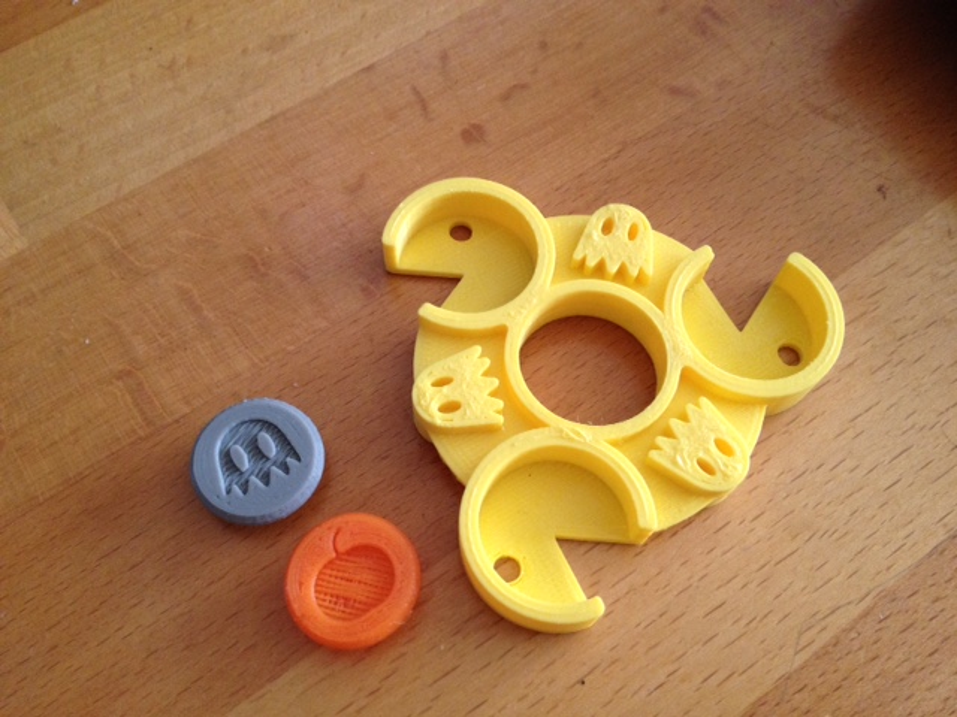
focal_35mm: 35
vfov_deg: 40.7
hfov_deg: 52.6
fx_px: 968
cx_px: 478
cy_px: 358
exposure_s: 1/20
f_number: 2.4
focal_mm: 4.28
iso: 160
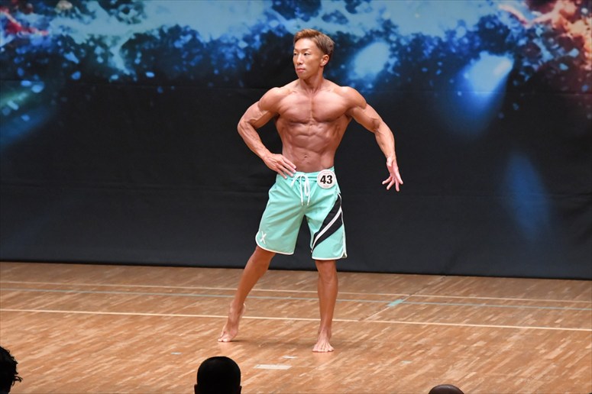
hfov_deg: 7.2
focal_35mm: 285
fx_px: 4684
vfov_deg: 4.8
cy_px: 197
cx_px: 296
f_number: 5.6
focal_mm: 190
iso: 8000
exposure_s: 1/400
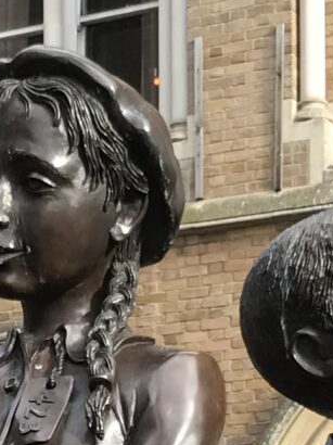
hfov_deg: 8.4
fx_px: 2247
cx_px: 17
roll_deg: -0.2
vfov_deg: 10.9
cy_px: 657
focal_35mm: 175
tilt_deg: +3.5
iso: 20
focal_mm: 3.99
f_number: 1.8
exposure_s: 1/258
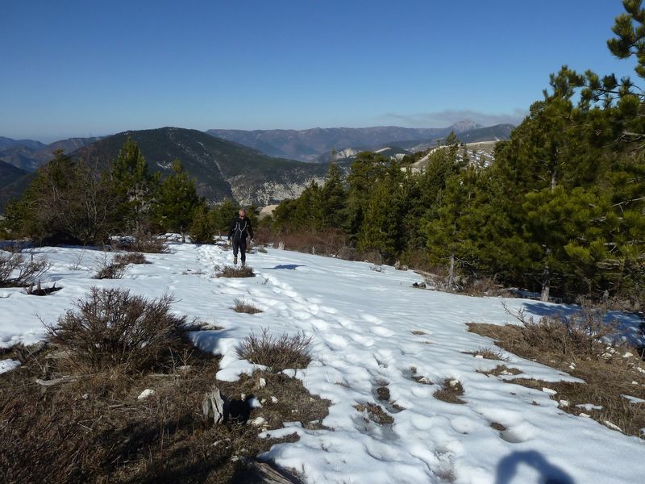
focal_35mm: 25
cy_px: 242
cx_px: 322
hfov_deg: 69.4
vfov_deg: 54.9
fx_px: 466
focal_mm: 4.1
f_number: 5.6
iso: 80
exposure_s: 1/640
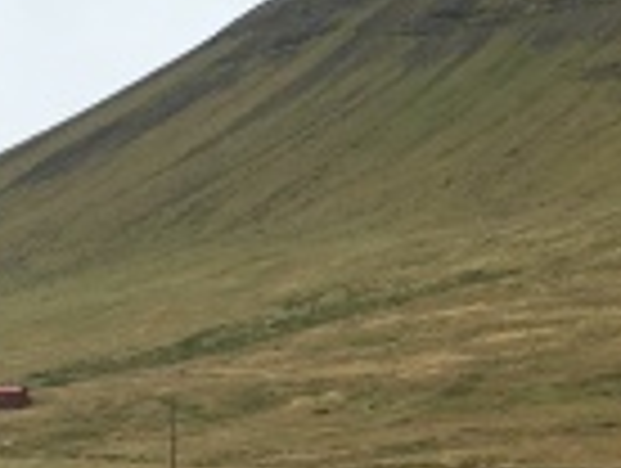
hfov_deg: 11.3
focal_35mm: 168
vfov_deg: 8.9
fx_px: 3019
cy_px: 324
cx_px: 940
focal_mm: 4.15
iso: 25
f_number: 2.2
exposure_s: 1/353
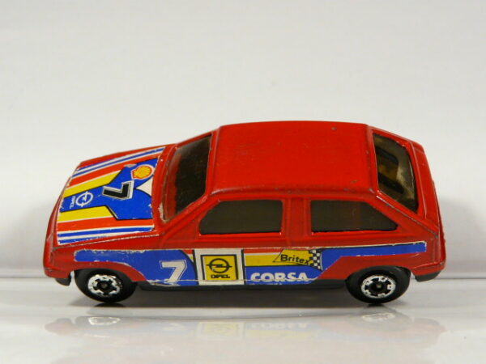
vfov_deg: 23.7
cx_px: 243
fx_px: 870
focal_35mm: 62
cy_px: 182
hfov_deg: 31.2
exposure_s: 1/60
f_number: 3.2
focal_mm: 6.4
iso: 100
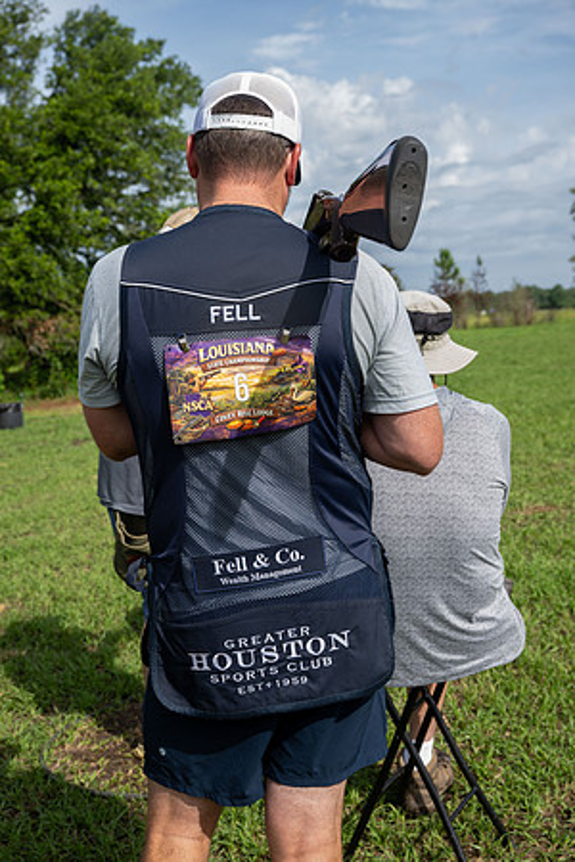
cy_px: 431
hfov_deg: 31.9
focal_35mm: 42
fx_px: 1006
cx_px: 288
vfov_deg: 46.4
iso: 64
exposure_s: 1/100
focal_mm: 42
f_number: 6.3
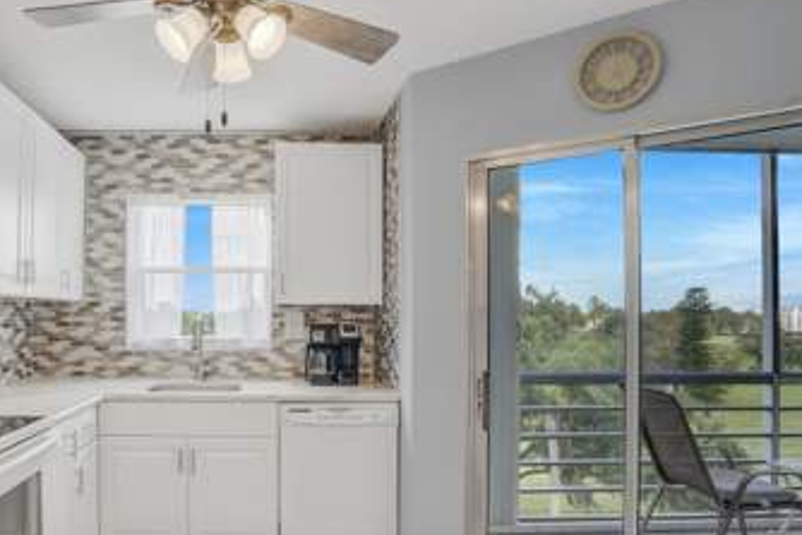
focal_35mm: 23
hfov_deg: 74.3
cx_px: 286
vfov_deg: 54.9
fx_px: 513
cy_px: 312
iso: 800
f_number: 7.1
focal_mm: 16
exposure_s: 1/100
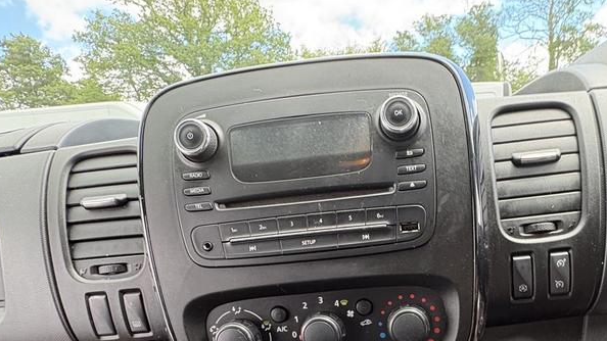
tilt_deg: -25.1
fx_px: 370
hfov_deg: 75.7
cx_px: 414
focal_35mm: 23
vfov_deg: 43.8
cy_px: 325
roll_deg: +1.9
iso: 200
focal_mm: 2.22
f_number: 2.2
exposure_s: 1/89
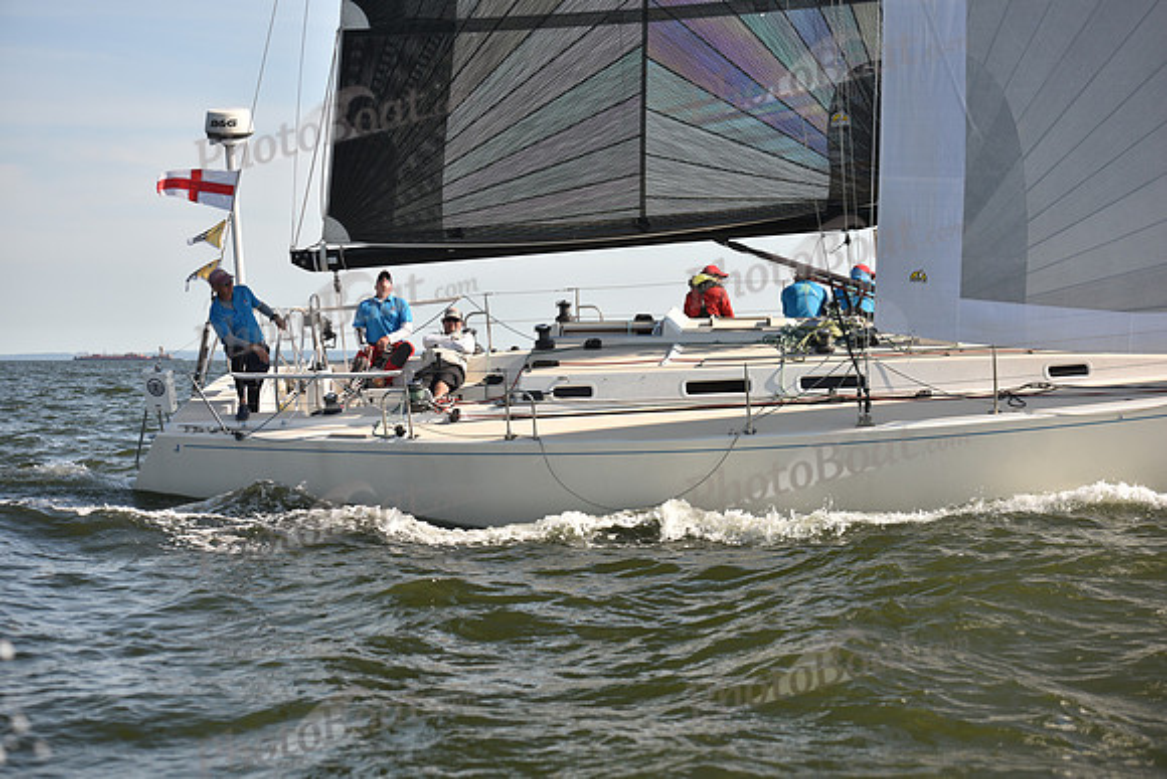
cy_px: 390
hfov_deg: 28.8
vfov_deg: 19.5
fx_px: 2270
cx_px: 584
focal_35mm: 70
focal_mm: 70
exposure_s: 1/1000
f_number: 4.5
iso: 250
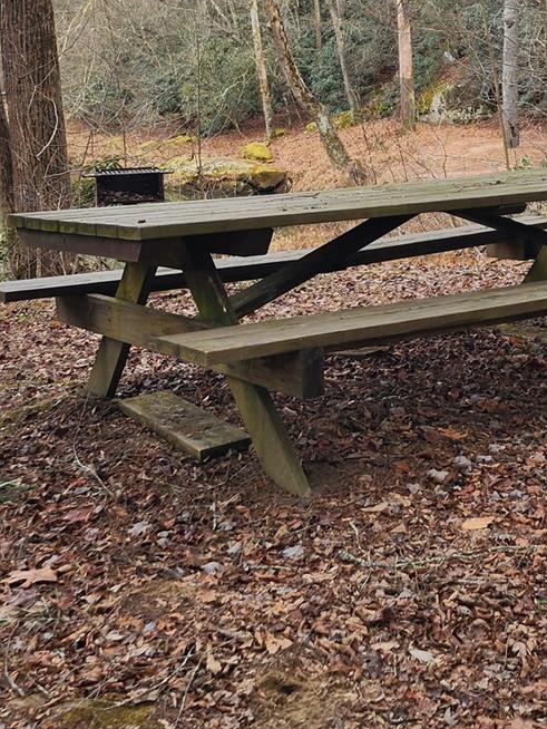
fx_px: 1137
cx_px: 355
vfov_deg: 35.0
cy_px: 208
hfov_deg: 26.9
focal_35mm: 54
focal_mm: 6.4
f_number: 1.8
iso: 20
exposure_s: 1/180
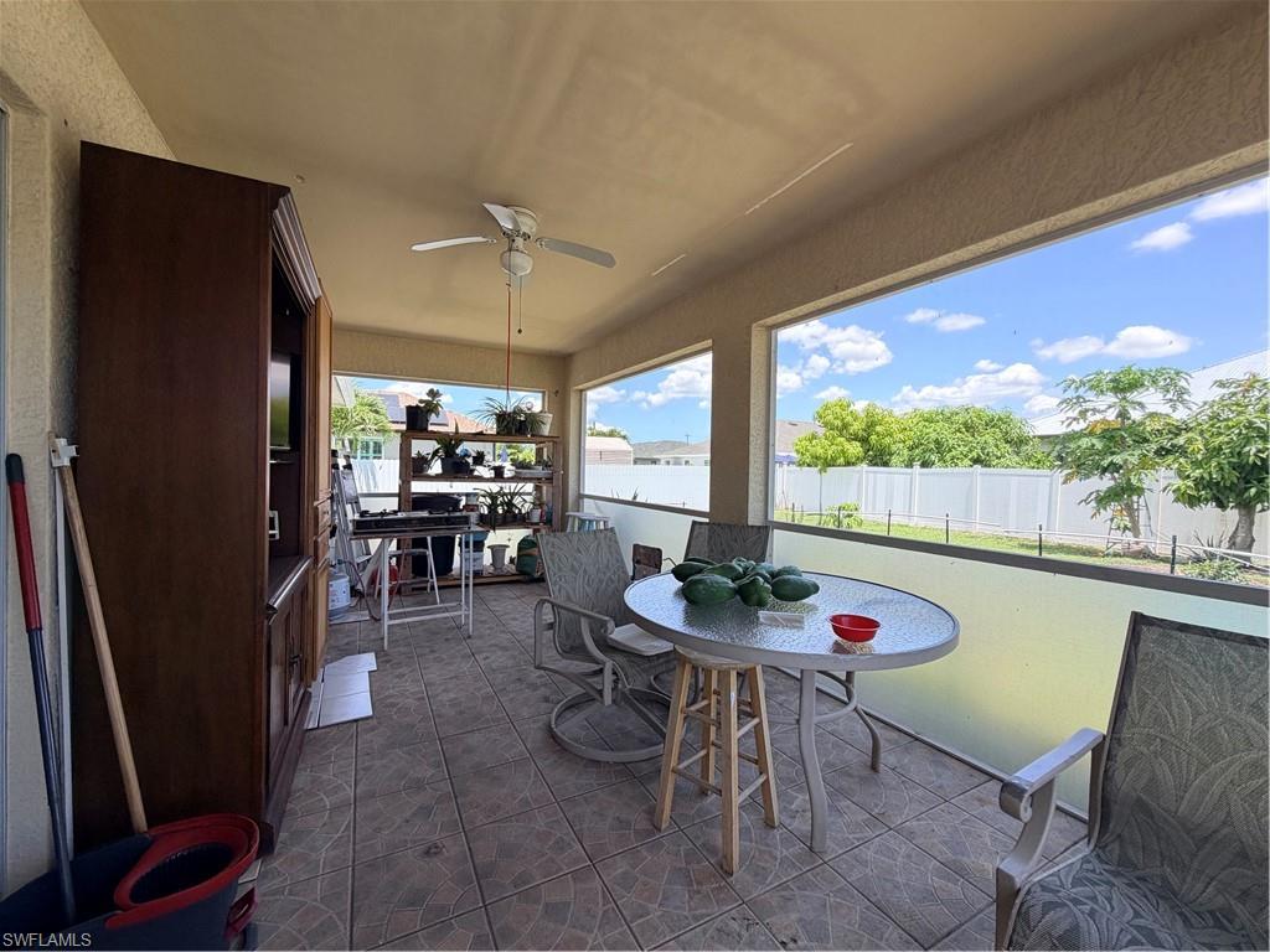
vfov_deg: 85.7
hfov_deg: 102.1
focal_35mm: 14
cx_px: 635
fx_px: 514
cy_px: 476
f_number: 2.2
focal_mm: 2.22
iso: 40
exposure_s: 1/254
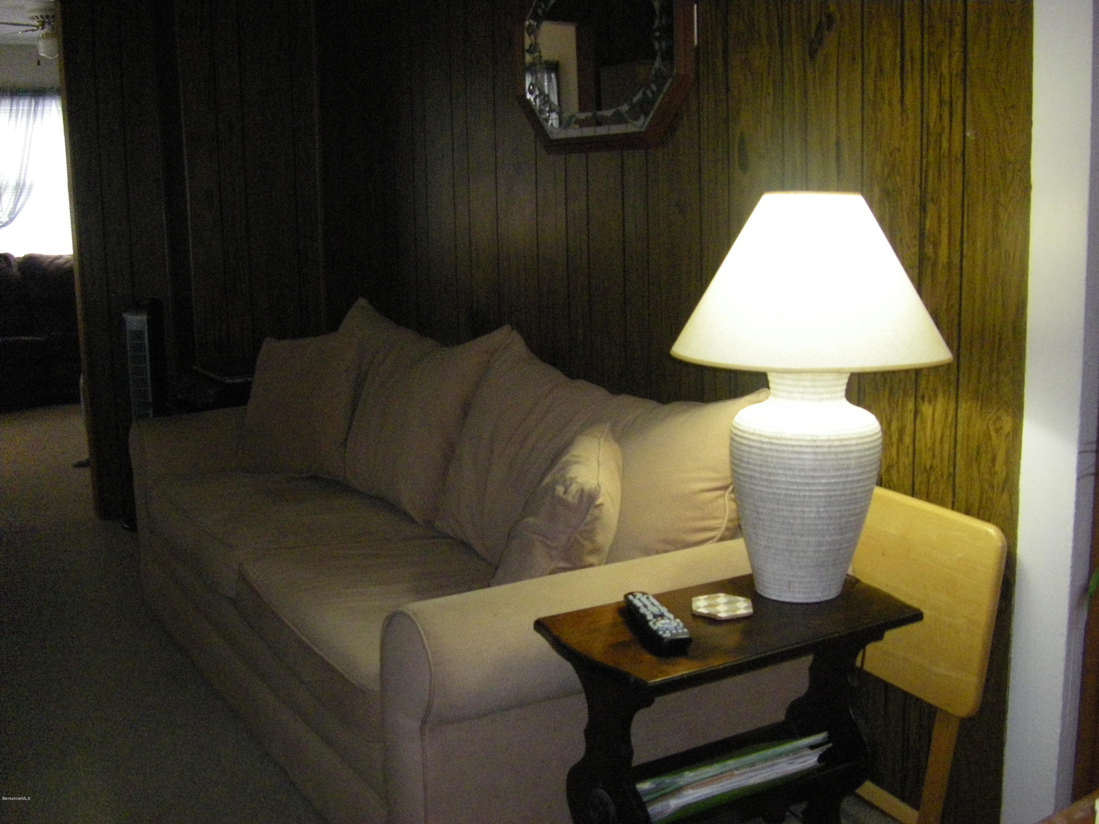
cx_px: 550
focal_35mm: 38
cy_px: 412
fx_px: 1206
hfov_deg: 49.0
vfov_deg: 37.7
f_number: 3.5
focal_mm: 6.3
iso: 800
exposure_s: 1/50
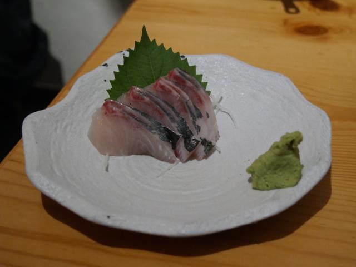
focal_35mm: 48
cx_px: 178
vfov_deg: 30.3
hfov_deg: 39.7
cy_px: 134
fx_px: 494
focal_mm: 24
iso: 3200
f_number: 4.1
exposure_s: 1/20
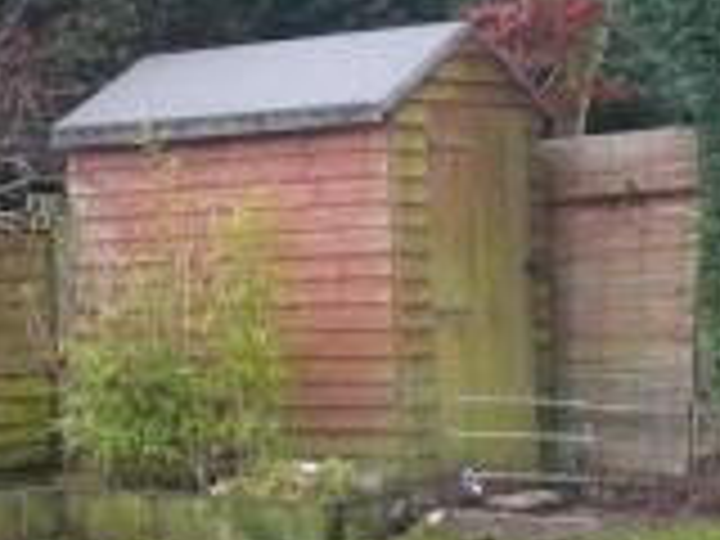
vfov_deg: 14.3
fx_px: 2122
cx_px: 619
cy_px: 506
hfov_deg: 19.0
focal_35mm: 102
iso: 400
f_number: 2.8
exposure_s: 1/30
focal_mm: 4.6
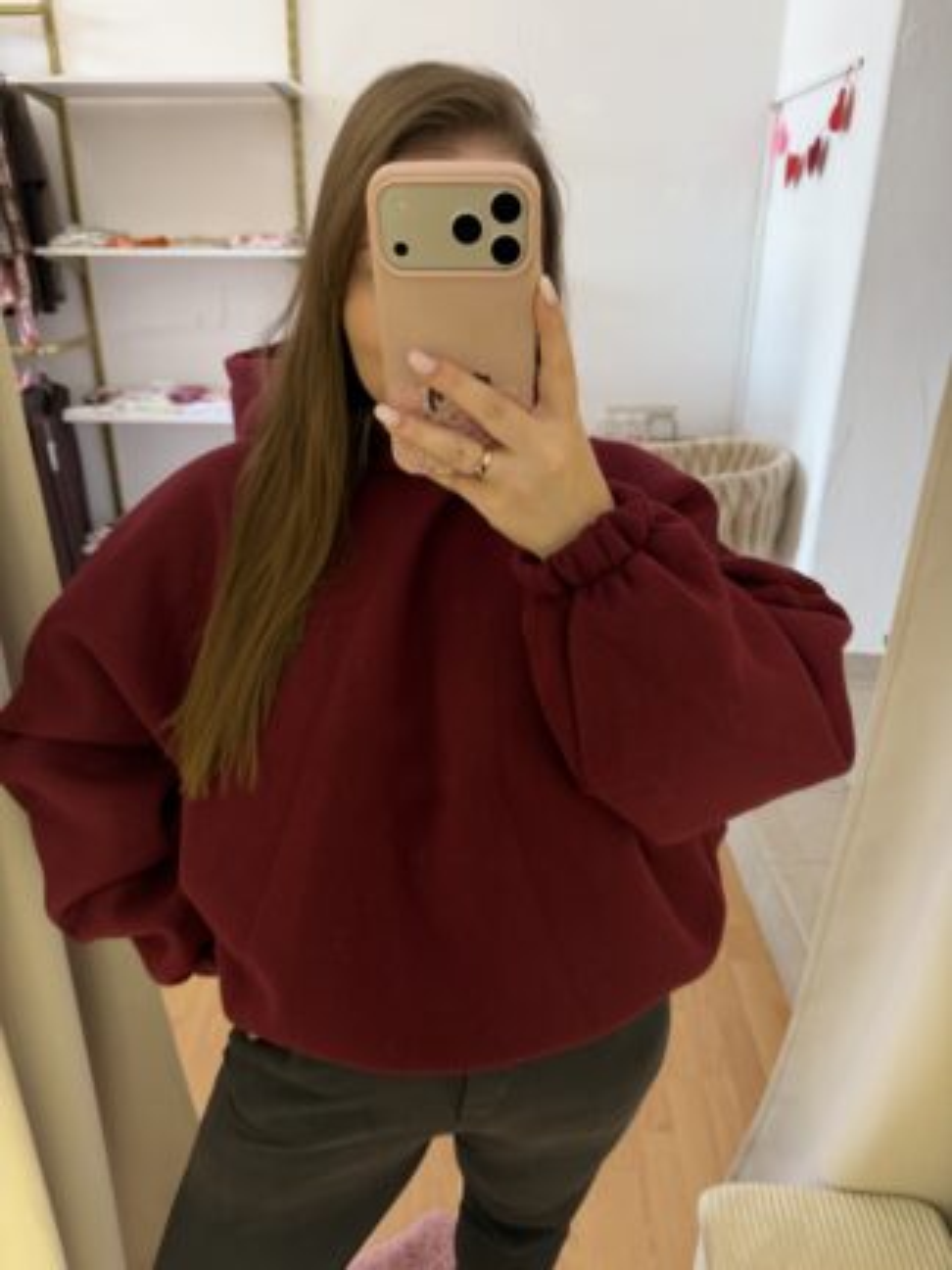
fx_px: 880
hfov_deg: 56.8
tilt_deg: -22.9
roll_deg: -1.2
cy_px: 635
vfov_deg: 71.6
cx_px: 476
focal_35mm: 24
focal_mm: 6.76
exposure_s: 1/104
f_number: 1.78
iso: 200
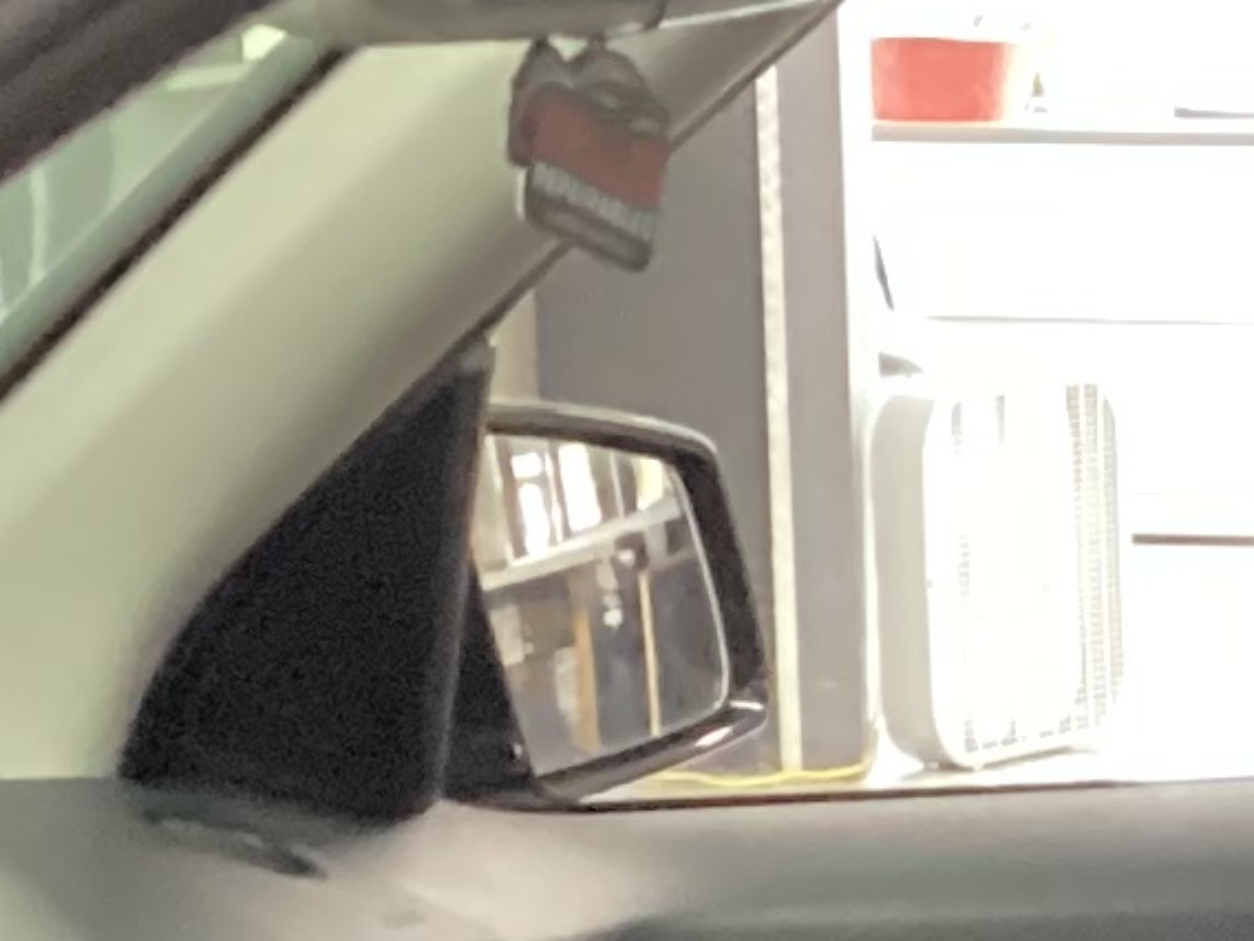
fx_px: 6448
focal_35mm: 178
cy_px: 2379
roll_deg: -0.6
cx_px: 1413
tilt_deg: -25.2
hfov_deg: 10.9
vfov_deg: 7.7
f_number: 2.4
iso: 640
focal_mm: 3.3
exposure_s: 1/25
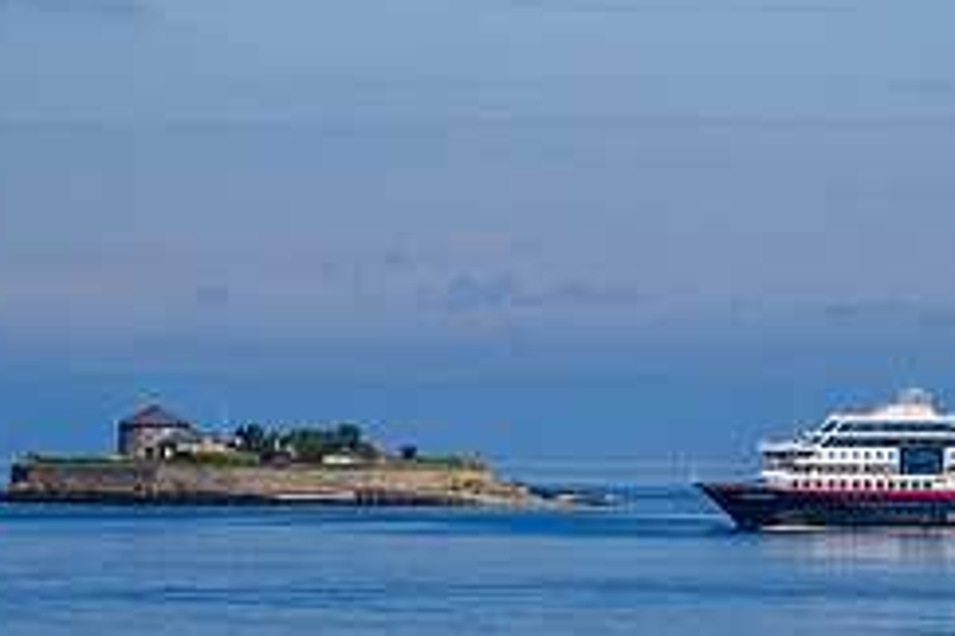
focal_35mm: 274
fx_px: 7268
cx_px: 456
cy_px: 300
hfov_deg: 7.5
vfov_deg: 5.0
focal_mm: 74.1
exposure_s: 1/500
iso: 250
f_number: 7.1
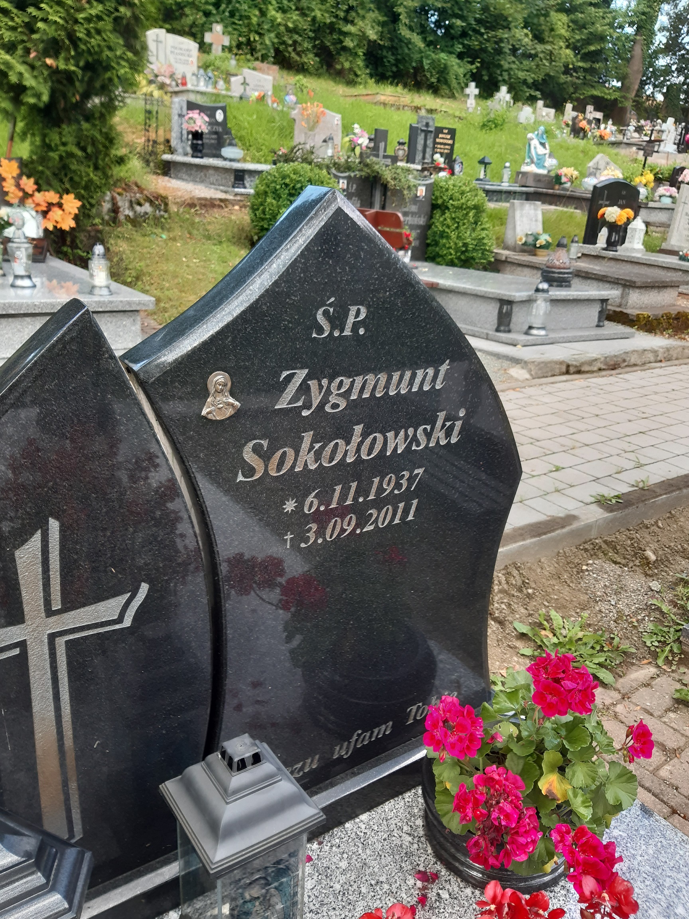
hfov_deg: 53.1
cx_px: 344
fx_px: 690
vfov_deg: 67.3
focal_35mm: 26
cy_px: 460
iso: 50
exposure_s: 1/120
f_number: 1.7
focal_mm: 3.92
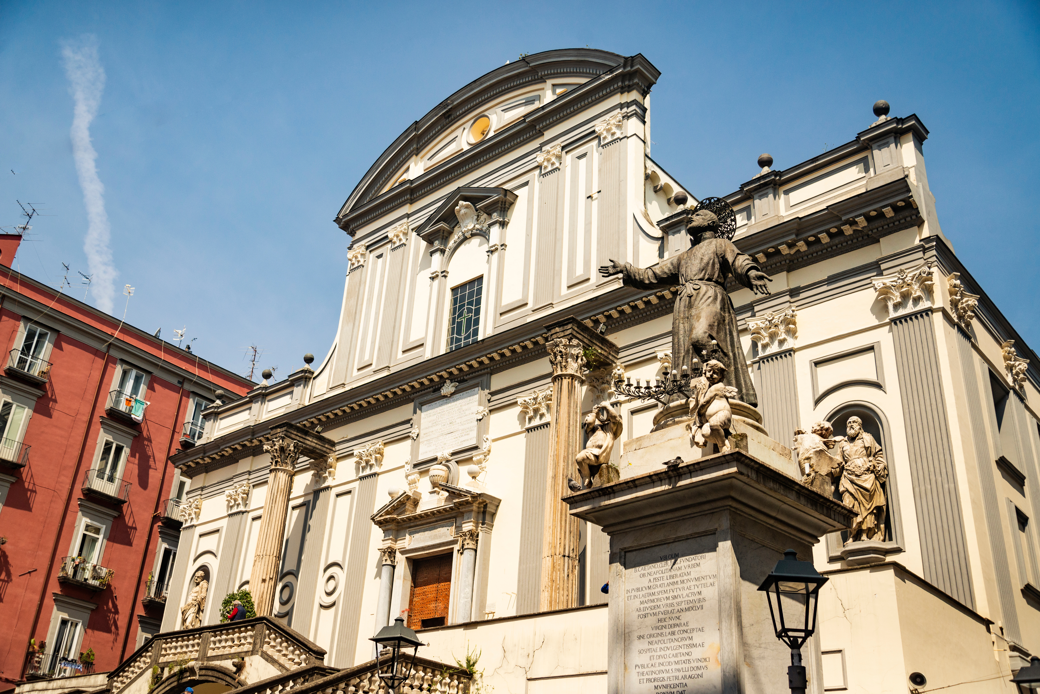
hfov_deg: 58.7
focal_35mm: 32
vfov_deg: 41.1
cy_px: 347
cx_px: 520
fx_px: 925
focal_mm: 32
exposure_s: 1/4000
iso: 250
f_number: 8
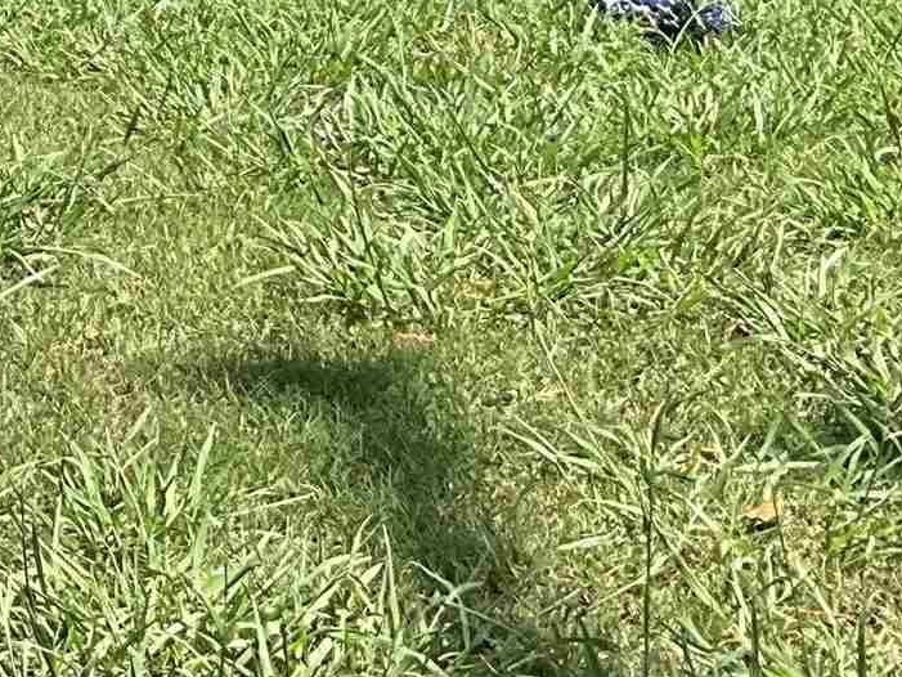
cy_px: -731
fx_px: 3310
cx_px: -349
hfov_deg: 14.7
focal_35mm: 127
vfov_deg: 10.6
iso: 25
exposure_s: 1/781
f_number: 1.8
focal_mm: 3
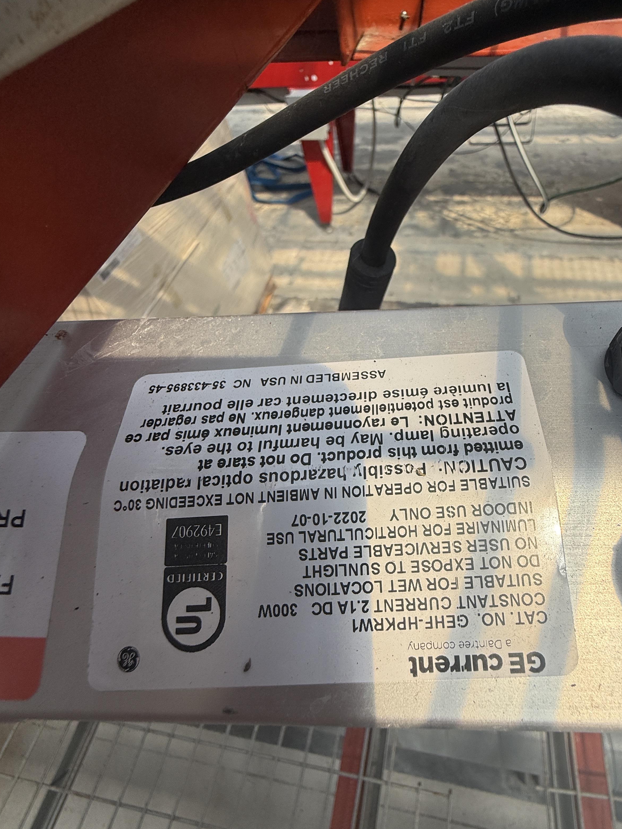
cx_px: 388
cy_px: 388
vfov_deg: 87.6
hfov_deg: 70.5
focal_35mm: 18
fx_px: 431
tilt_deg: -53.4
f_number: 2.2
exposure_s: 1/2506
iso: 50
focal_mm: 2.22
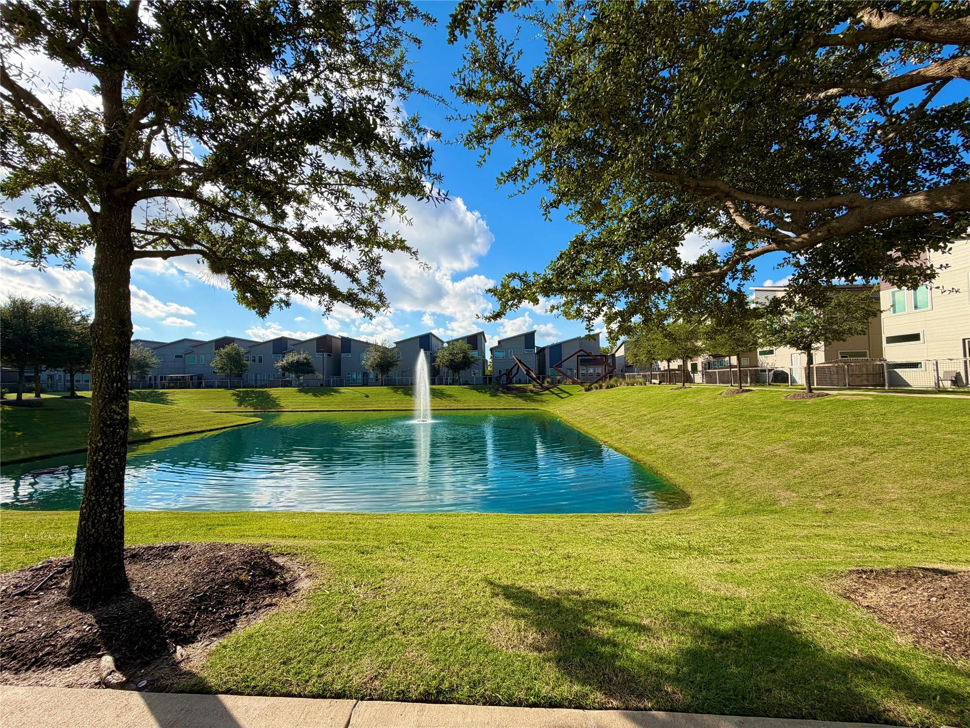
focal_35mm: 14
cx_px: 485
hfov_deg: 102.1
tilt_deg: +3.2
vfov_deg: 85.7
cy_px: 364
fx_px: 392
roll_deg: +1.0
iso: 25
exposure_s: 1/770
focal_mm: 2.22
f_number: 2.2
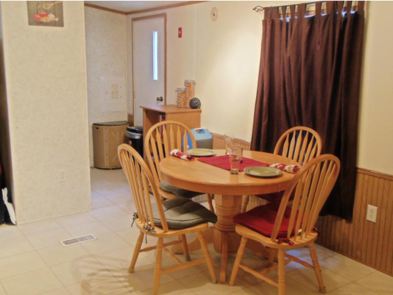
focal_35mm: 38
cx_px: 196
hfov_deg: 49.0
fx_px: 432
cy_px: 148
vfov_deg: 37.8
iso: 400
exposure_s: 1/8
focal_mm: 6.8
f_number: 3.6
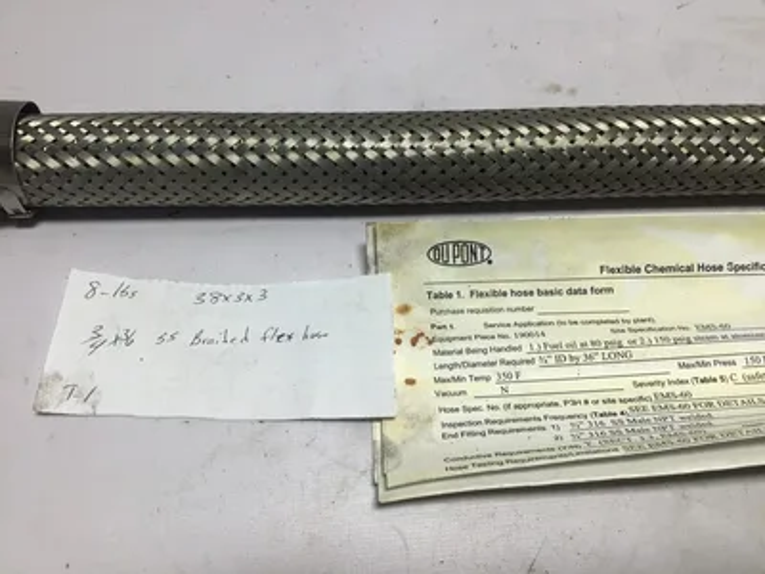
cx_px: 382
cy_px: 287
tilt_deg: -60.2
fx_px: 685
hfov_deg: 58.4
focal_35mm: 31
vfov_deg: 45.4
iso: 25
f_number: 2.4
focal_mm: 3.3
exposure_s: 1/174
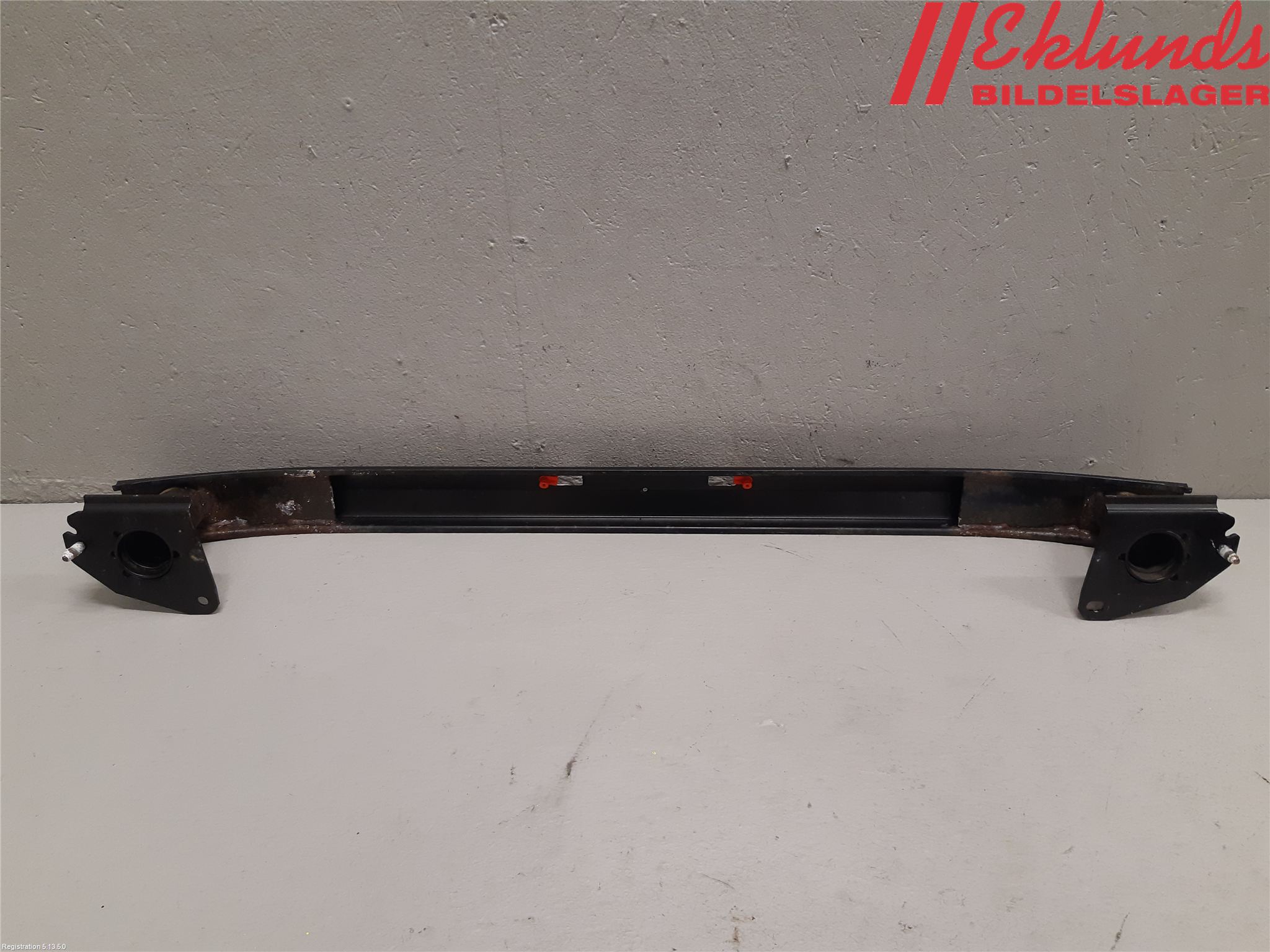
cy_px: 476
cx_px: 635
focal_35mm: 26
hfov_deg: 67.3
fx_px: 954
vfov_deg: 53.1
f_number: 1.7
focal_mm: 3.93
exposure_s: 1/50
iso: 125
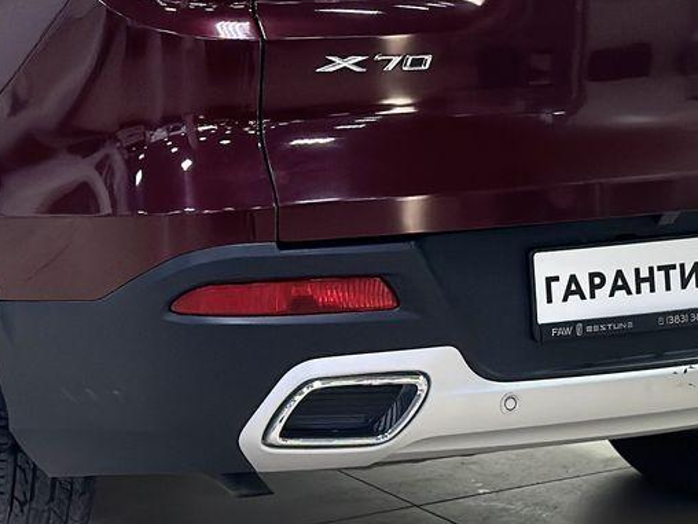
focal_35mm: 136
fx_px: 2742
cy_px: 14
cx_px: 203
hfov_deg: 14.5
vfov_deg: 10.8
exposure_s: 1/100
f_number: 1.78
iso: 160
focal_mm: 6.86
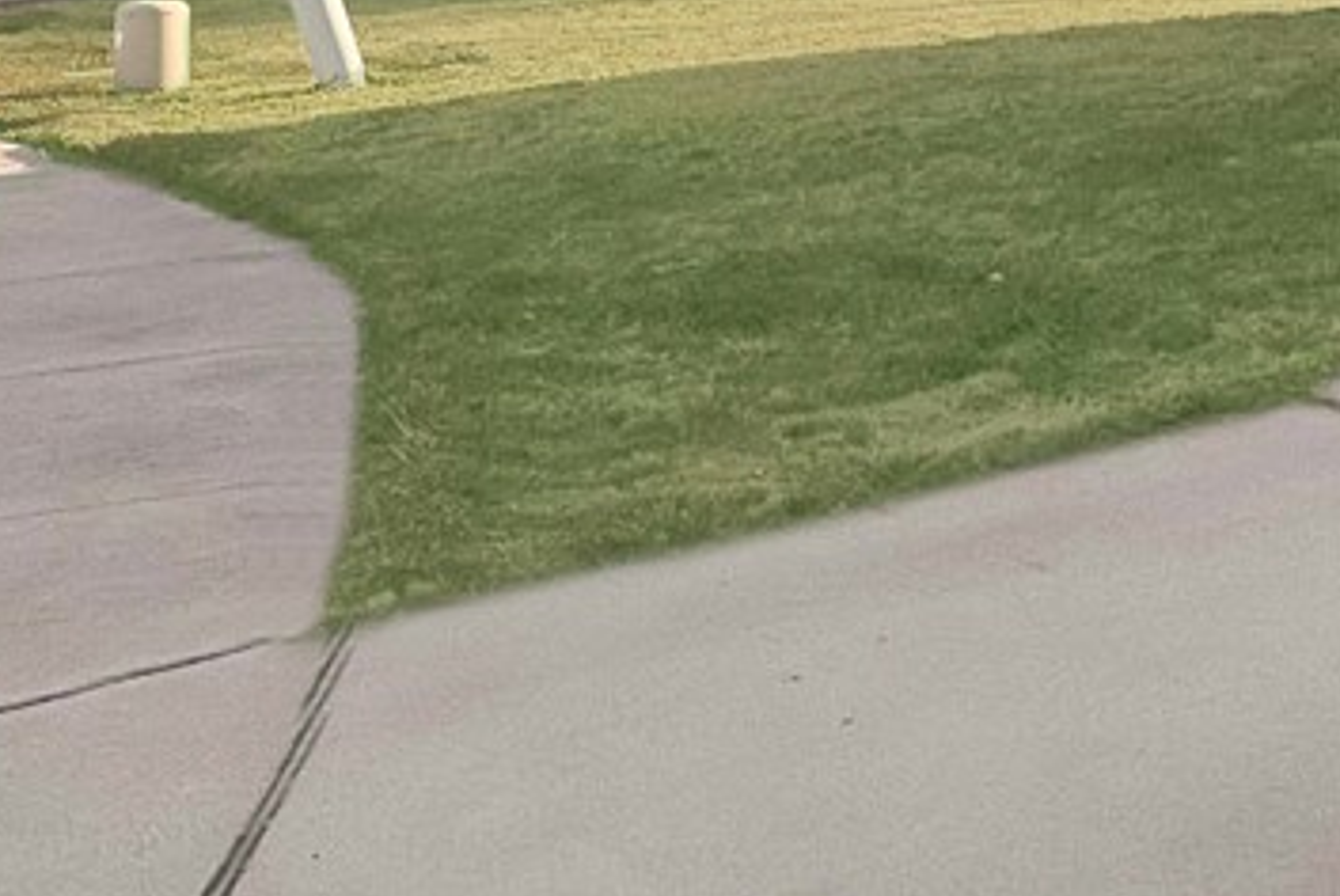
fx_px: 2533
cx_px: 1982
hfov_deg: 23.8
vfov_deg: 18.5
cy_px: -302
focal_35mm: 68
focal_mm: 12
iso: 640
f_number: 9
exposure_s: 1/1600
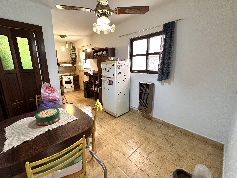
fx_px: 103
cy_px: 87
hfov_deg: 98.0
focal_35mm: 15
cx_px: 111
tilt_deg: -12.0
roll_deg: +1.2
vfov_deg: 81.7
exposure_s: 1/50
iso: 500
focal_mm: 2.22
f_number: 2.2
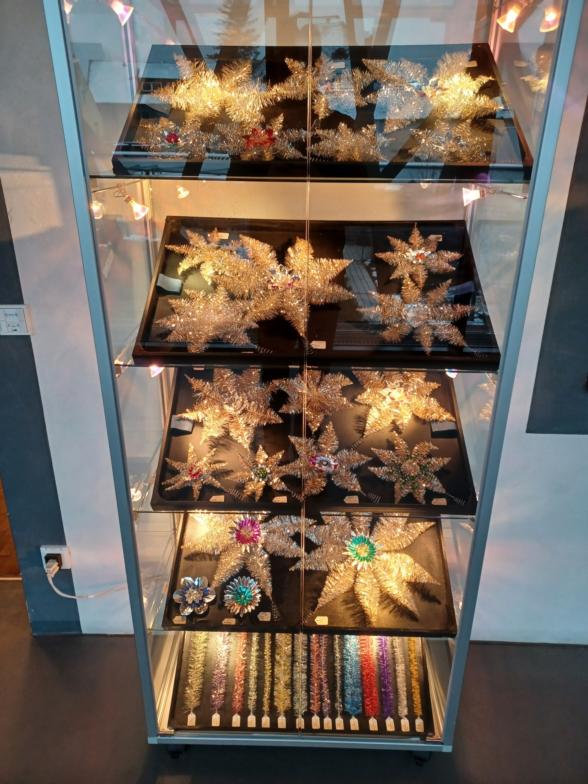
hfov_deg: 54.9
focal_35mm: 25
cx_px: 294
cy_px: 392
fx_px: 566
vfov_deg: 69.4
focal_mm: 4.6
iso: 400
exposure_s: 1/50
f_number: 1.8
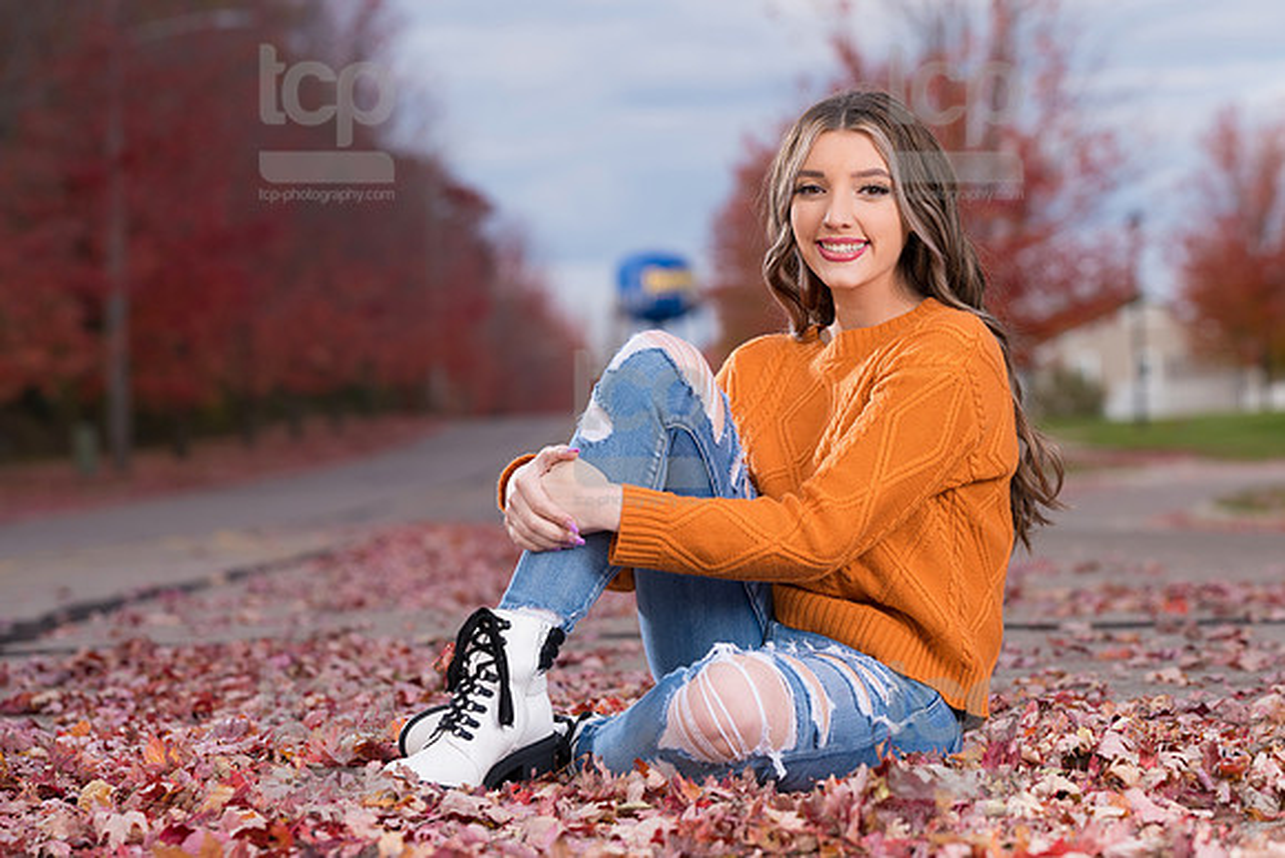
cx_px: 768
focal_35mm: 140
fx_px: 4998
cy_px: 349
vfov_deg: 9.8
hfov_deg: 14.6
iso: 100
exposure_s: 1/250
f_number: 4.5
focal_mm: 110
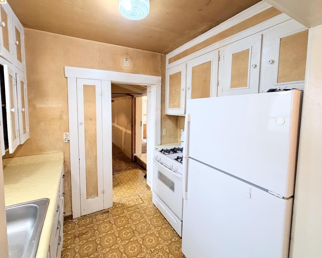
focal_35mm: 15
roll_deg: -0.1
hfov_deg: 96.6
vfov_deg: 84.0
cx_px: 148
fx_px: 143
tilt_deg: -7.4
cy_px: 127
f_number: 2.2
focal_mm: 2.22
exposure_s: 1/120
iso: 250
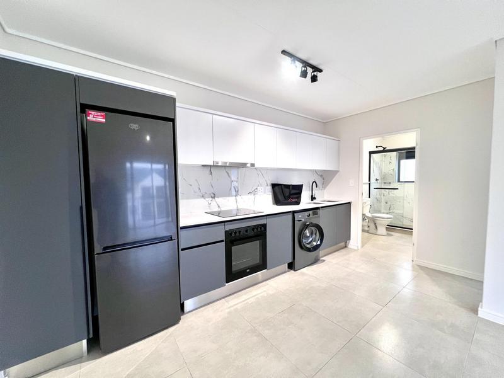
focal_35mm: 13
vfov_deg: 89.9
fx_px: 189
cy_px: 189
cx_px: 252
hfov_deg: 106.2
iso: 250
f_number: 1.8
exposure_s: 1/100
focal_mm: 1.57
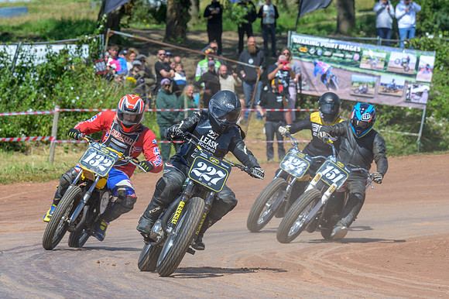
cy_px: 171
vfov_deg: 4.0
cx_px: 210
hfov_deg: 6.0
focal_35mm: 343
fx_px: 4272
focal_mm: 200
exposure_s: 1/400
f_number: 7.1
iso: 110
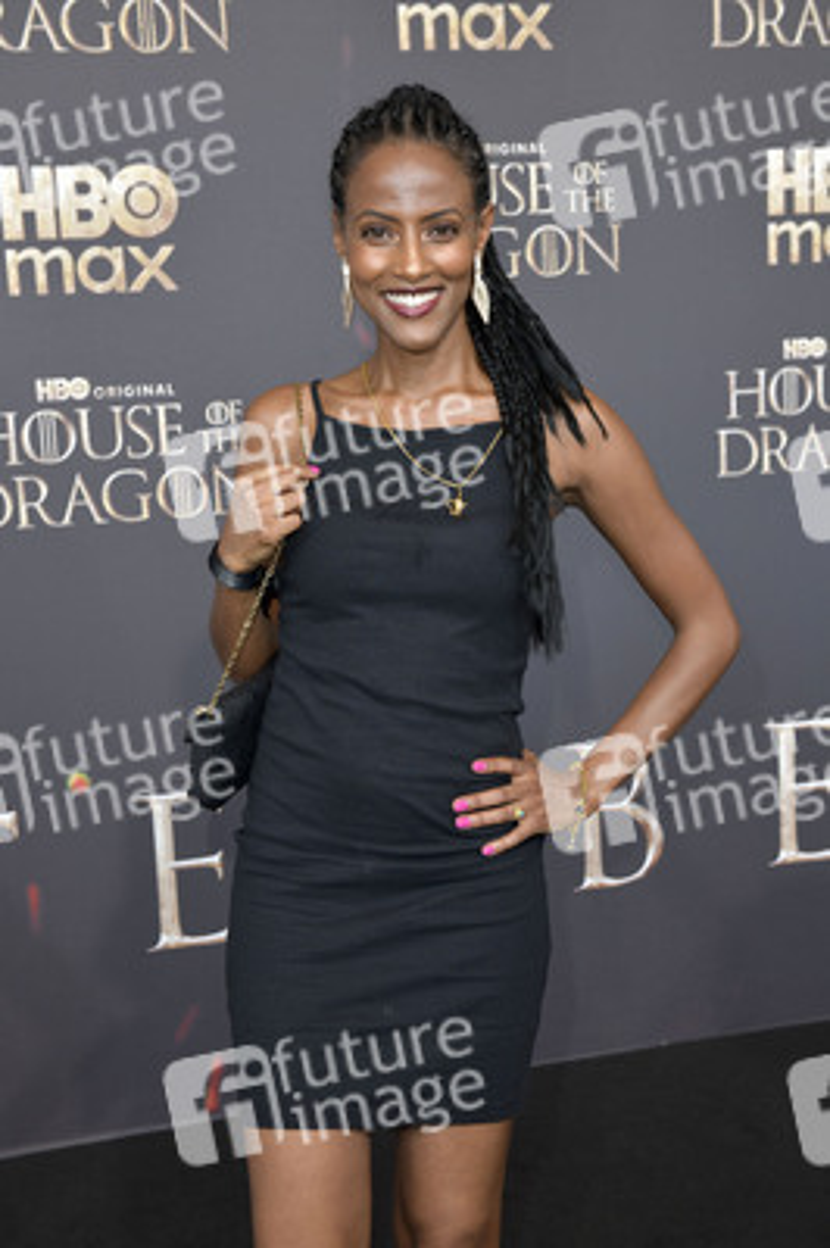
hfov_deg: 29.8
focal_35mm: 45
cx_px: 415
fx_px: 1559
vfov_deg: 43.6
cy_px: 624
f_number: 6.3
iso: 400
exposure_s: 1/250
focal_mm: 45
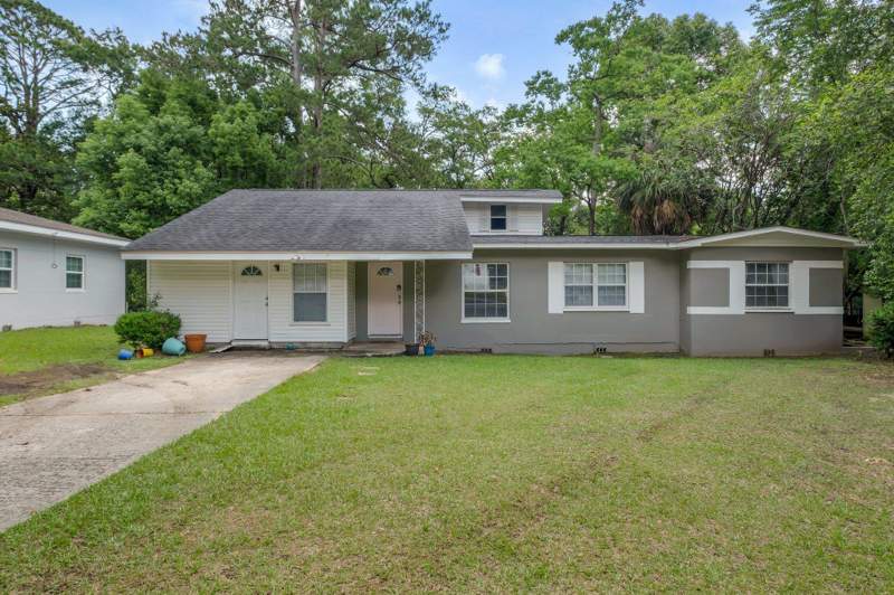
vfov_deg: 67.3
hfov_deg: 90.0
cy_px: 298
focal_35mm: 18
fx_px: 447
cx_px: 447
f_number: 8
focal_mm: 12
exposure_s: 1/220
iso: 250
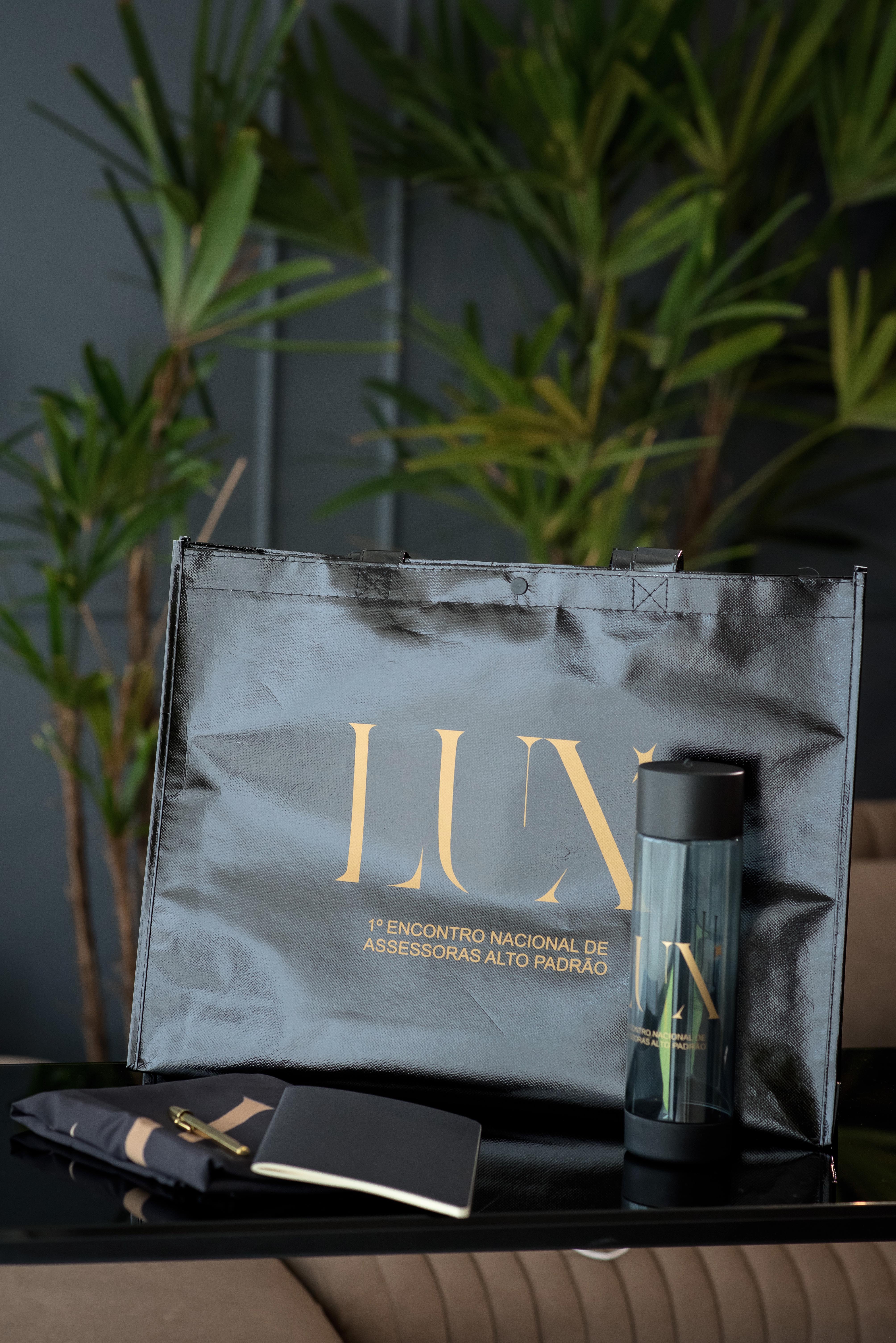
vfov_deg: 23.9
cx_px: 448
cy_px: 672
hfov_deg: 16.1
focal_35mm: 85
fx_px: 3170
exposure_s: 1/160
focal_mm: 85
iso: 1250
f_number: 4.5
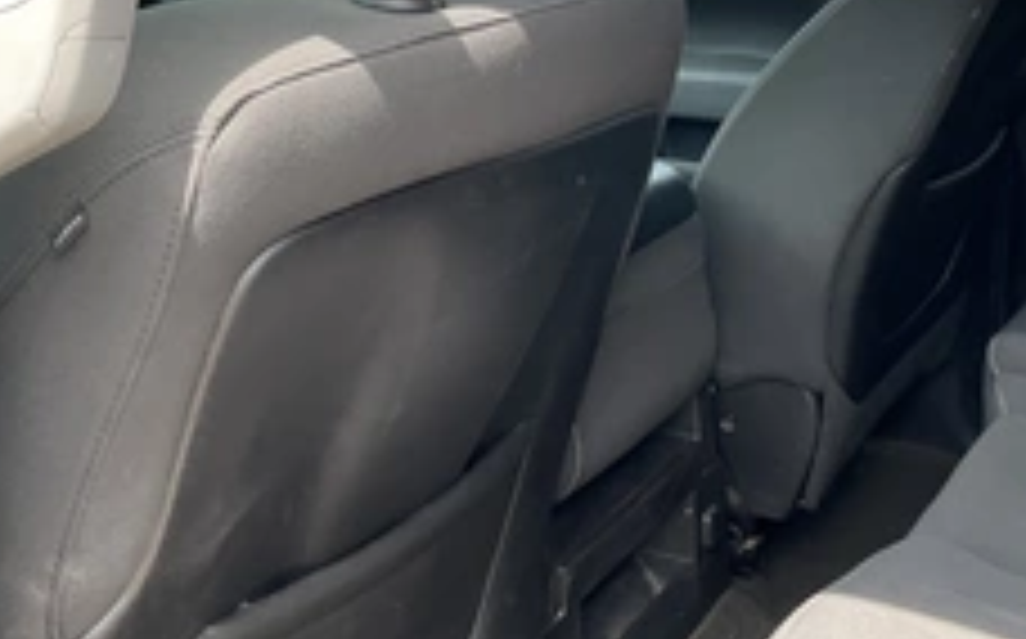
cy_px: 32
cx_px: 684
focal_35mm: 54
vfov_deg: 23.1
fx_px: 1508
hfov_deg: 37.2
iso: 20
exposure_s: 1/194
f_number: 1.8
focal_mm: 3
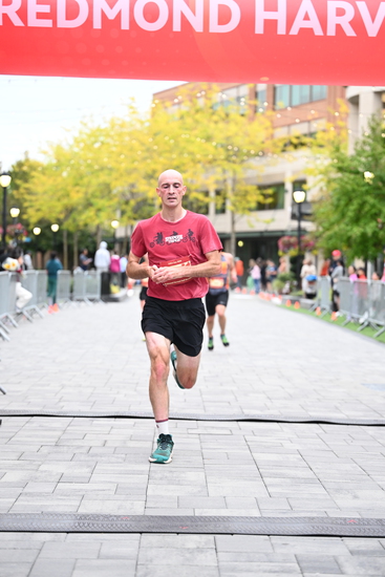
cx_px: 192
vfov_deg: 25.7
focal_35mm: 79
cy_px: 288
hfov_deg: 17.3
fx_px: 1266
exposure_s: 1/800
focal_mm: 79
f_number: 2.8
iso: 1600
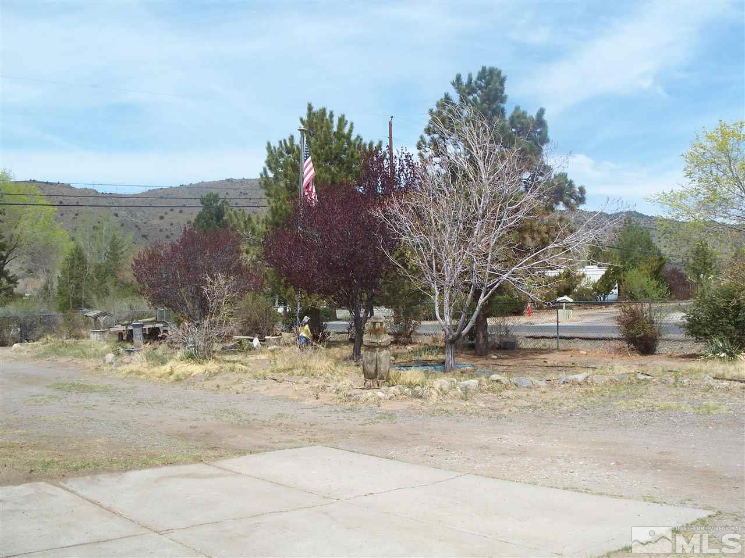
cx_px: 372
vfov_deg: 38.7
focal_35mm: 37
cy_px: 279
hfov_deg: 50.1
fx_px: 796
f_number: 4
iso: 64
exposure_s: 1/400
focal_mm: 7.8
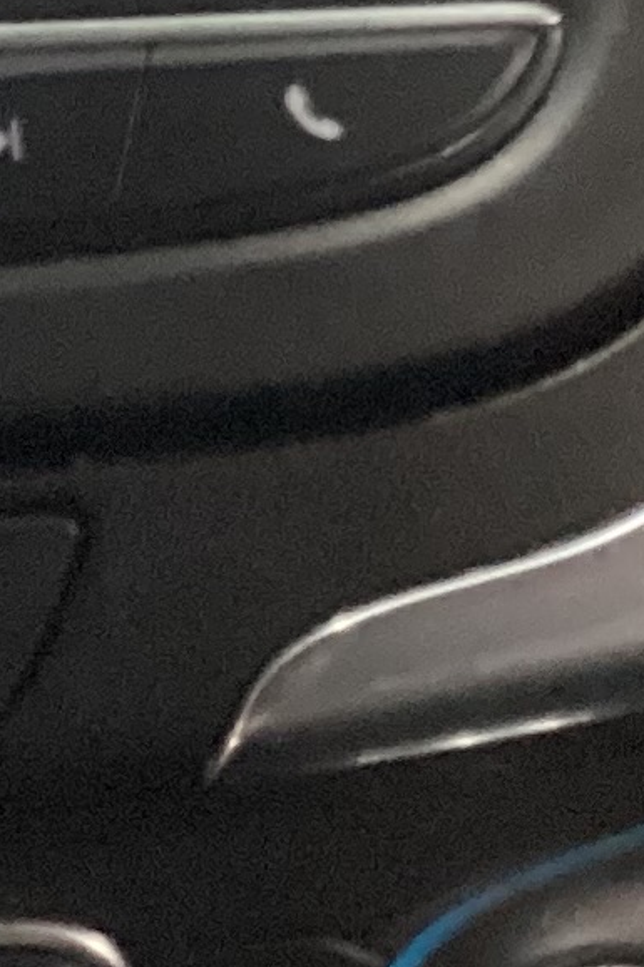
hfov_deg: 7.4
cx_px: -299
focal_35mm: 182
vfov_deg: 11.2
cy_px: 43
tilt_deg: -32.8
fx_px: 4886
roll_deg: -2.5
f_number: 2.4
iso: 400
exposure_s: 1/25
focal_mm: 3.3
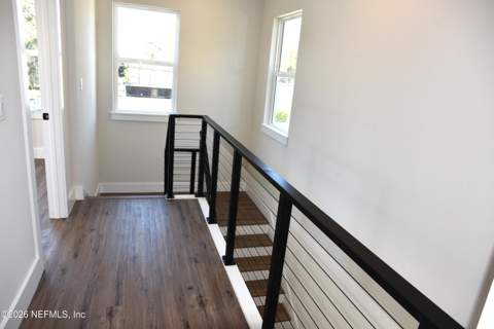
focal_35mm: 24
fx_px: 329
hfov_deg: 73.7
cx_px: 247
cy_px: 164
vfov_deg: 53.1
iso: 450
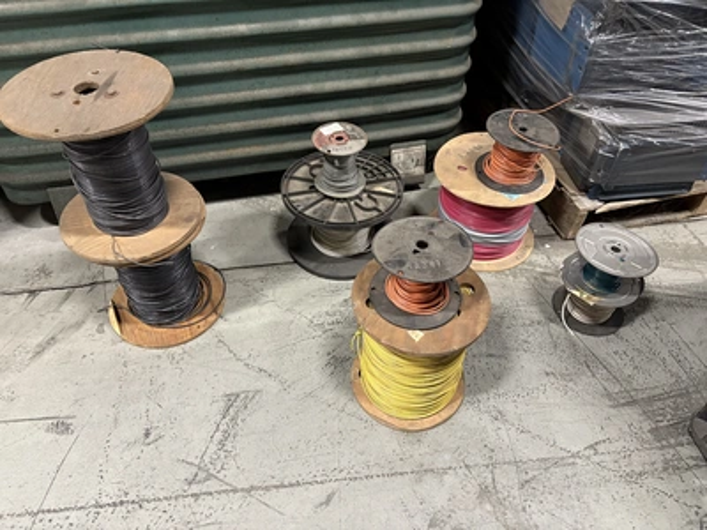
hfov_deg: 67.3
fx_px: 531
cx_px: 354
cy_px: 265
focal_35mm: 26
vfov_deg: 53.1
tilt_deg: -46.5
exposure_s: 1/40
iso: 500
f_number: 1.6
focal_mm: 5.96
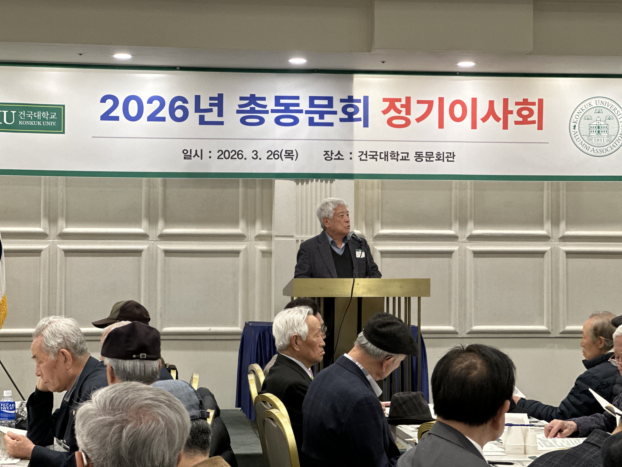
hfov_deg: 25.3
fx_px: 1384
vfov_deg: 19.1
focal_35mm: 77
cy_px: 234
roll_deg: -0.8
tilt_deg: +0.7
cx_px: 311
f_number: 2.8
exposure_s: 1/120
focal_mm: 9
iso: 250
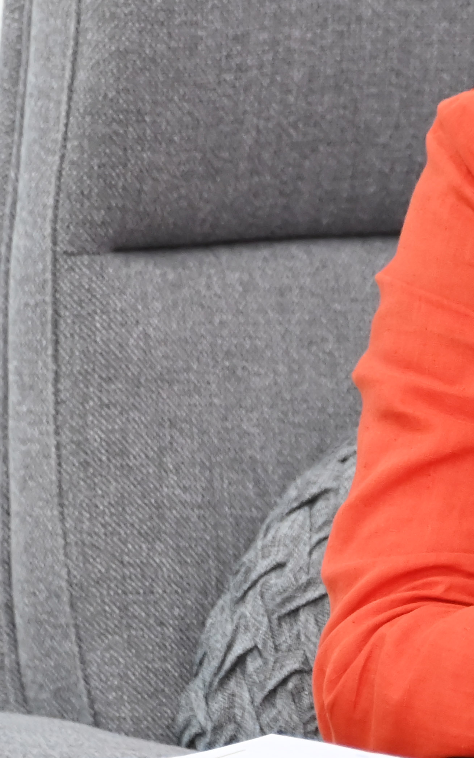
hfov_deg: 2.3
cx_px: 794
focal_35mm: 569
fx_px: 11759
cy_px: 188
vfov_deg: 3.7
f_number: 6.3
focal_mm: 210
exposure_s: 1/250
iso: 4000
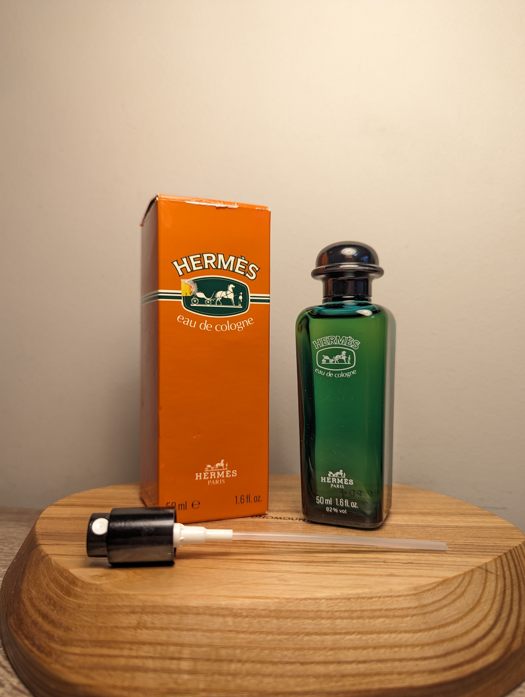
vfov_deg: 71.5
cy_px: 348
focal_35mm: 24
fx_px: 484
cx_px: 262
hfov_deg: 56.9
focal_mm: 6.81
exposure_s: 1/90
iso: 62
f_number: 1.85
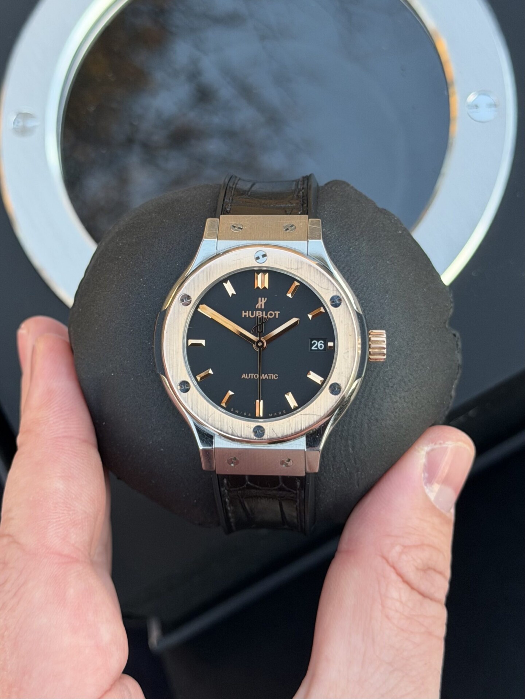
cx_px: 262
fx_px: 971
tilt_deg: -78.5
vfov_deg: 39.7
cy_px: 350
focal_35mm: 48
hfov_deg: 30.3
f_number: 1.78
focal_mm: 6.76
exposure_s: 1/121
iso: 80
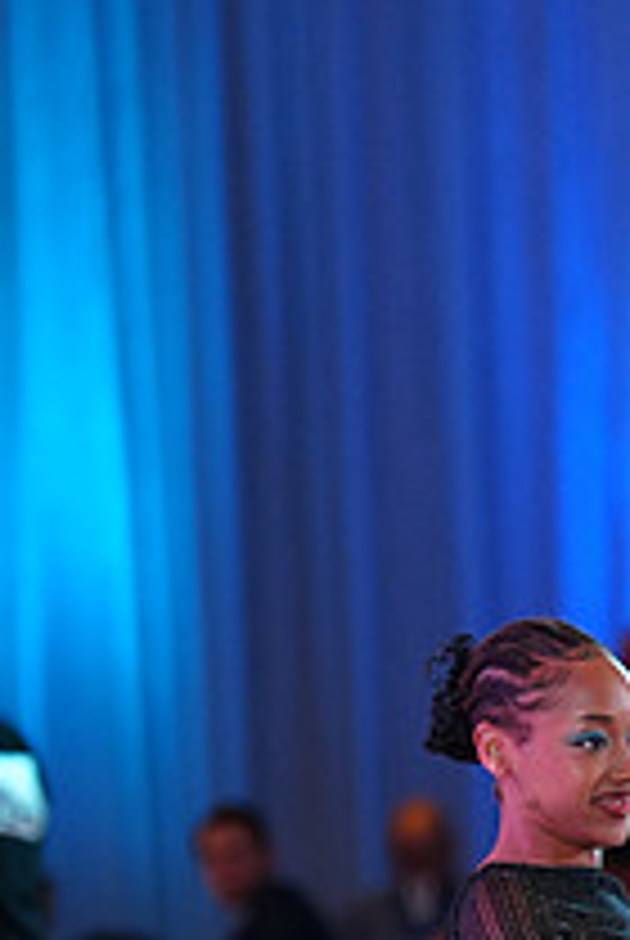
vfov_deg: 5.5
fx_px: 9784
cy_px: 1111
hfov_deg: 3.7
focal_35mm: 374
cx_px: 835
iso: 1600
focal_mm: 135
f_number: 2.8
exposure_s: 1/500
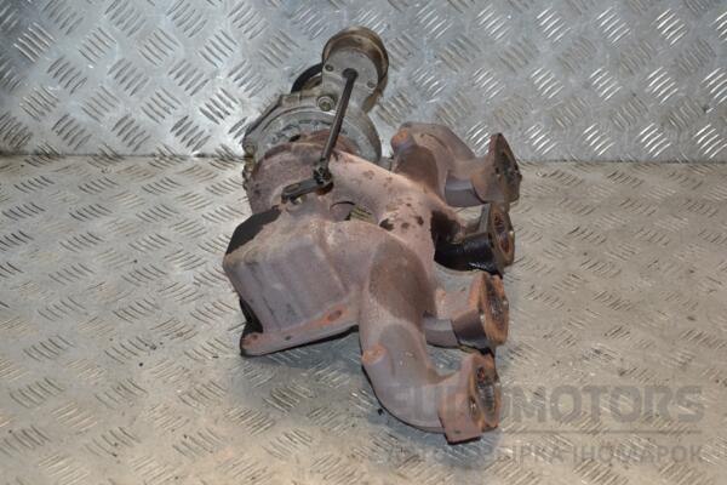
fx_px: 1272
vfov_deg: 21.6
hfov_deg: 31.9
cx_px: 364
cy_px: 242
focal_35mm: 63
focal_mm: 42
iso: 800
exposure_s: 1/200
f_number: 8
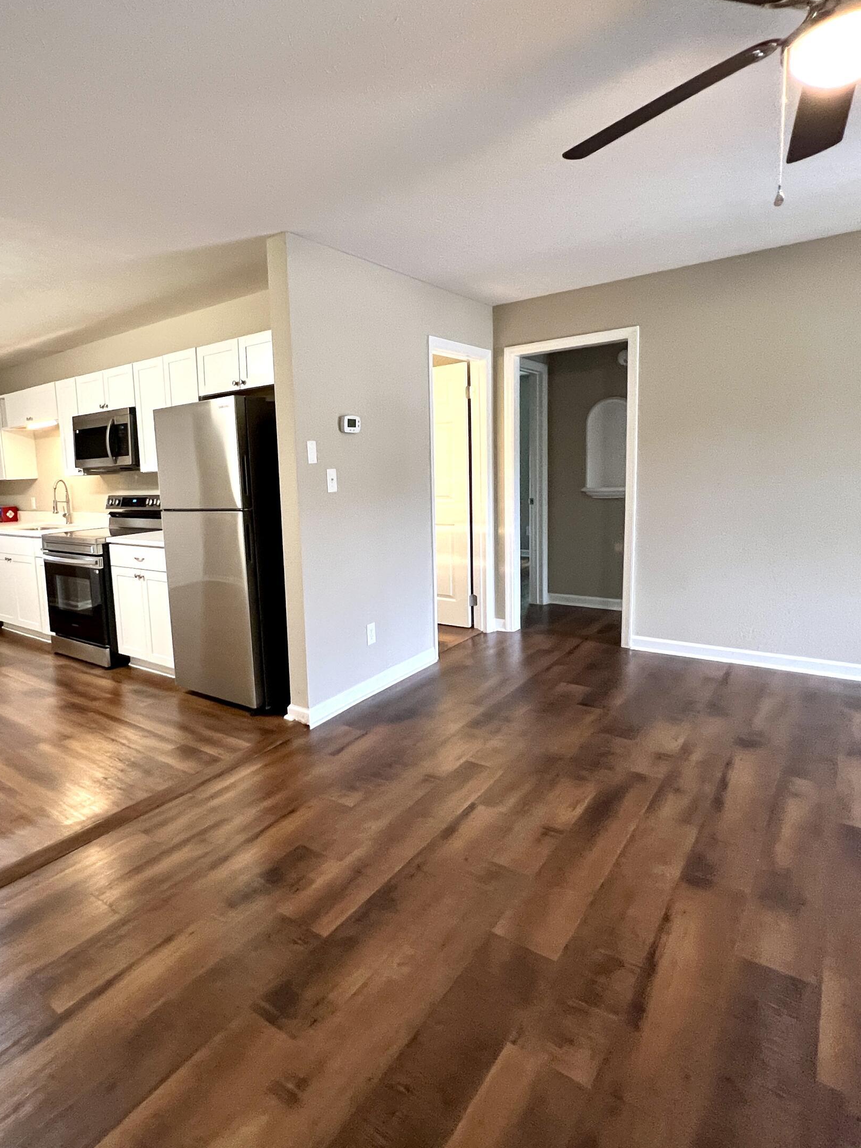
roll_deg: +2.7
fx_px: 597
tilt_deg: -6.9
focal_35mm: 18
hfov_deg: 70.3
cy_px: 554
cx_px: 317
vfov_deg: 87.7
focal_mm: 1.57
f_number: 1.8
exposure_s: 1/60
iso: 320
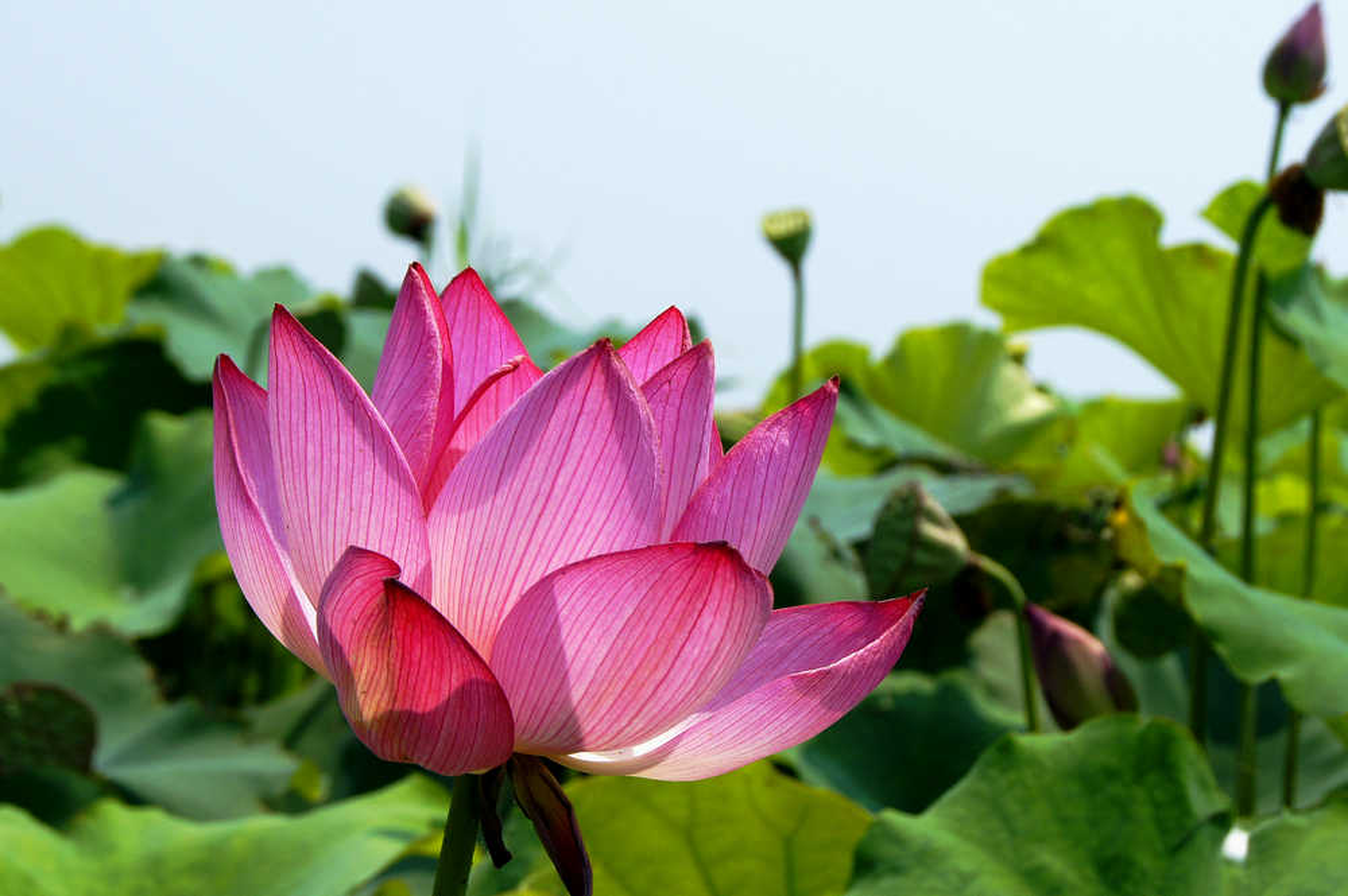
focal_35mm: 116
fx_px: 4340
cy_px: 448
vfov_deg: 11.8
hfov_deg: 17.7
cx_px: 674
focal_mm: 55
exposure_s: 1/640
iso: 200
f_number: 10
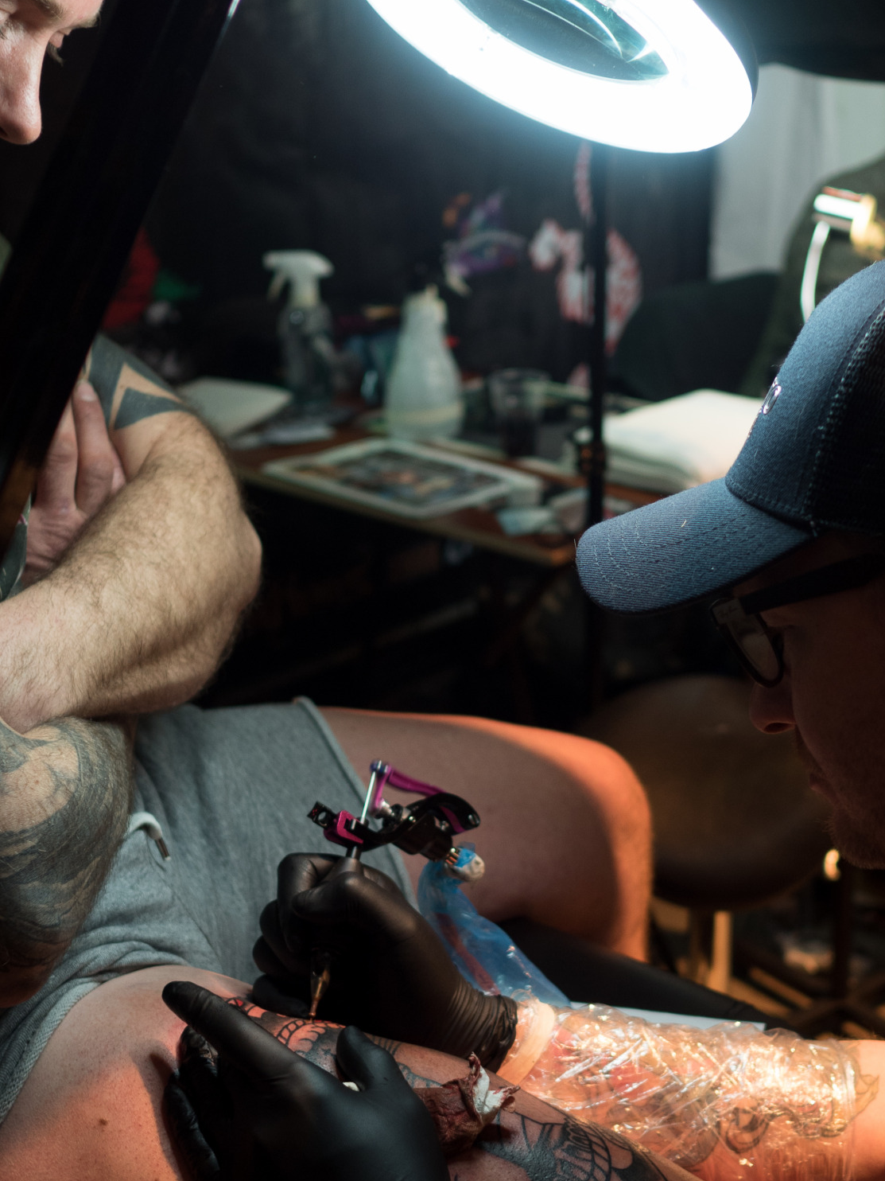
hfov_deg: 26.6
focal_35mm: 55
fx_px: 1875
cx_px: 436
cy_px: 784
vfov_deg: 34.6
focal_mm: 17
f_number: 1.8
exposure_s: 1/100
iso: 250
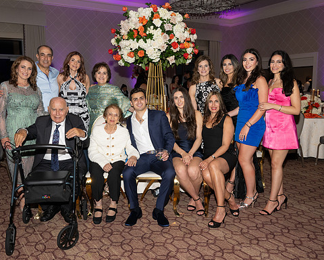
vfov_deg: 43.4
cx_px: 153
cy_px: 130
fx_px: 326
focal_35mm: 34
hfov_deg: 52.8
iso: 800
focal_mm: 30
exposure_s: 1/100
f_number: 5.6
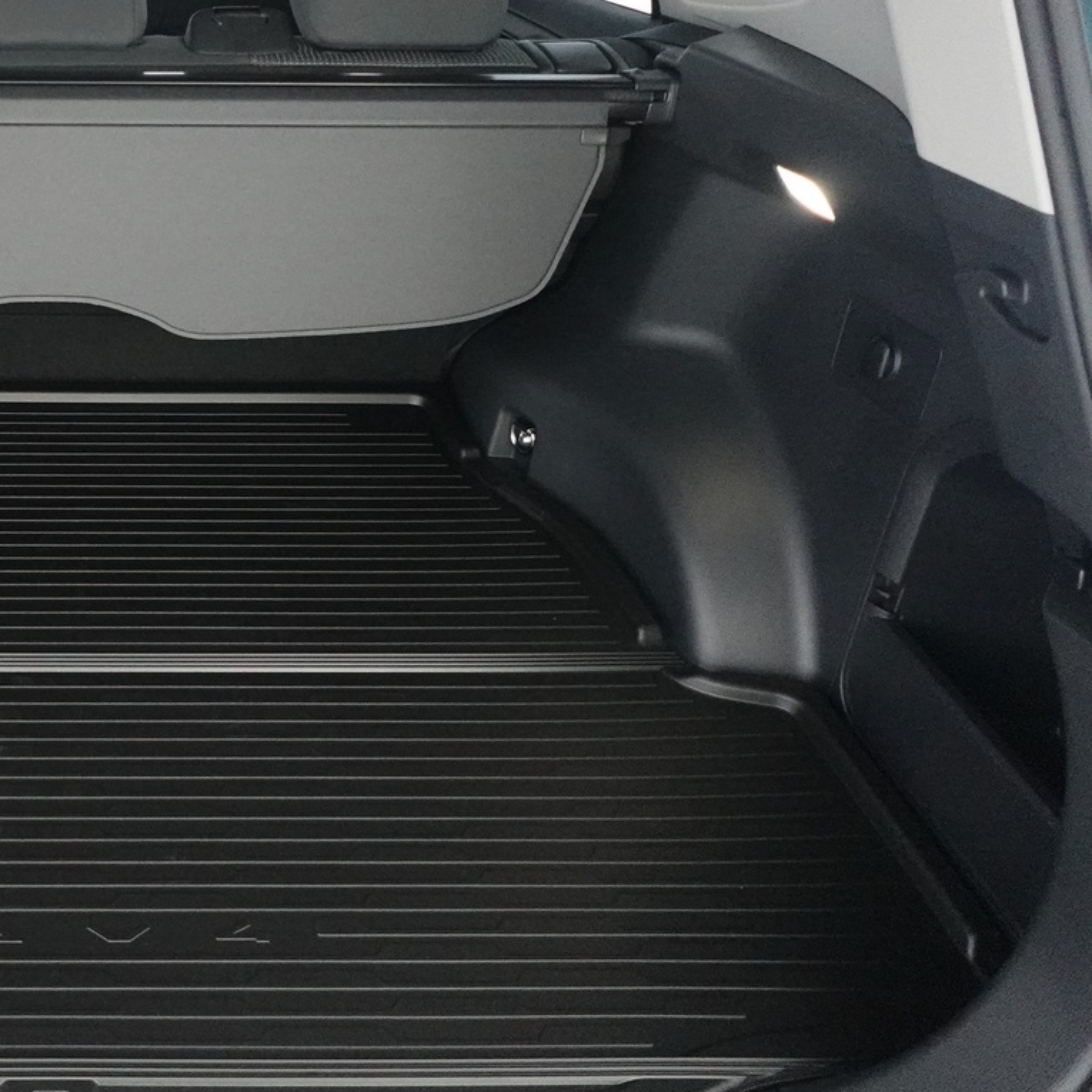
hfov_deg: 41.0
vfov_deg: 45.8
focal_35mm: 36
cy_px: 433
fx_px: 1285
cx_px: 34
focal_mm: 7.6
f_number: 2
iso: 3200
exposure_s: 1/80
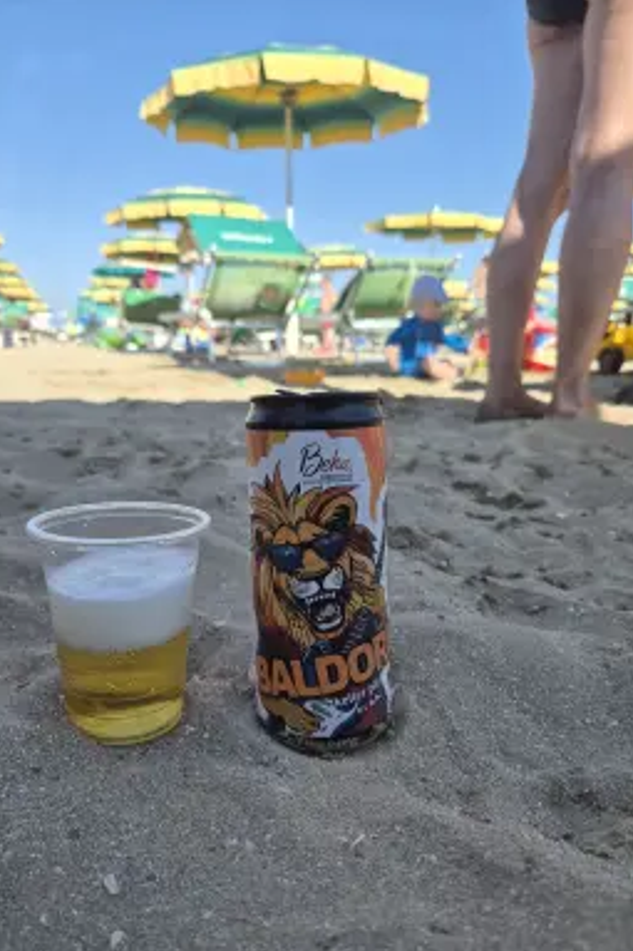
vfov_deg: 71.5
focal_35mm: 25
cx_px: 300
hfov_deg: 51.2
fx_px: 660
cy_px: 487
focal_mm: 5.4
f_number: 1.8
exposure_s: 1/2488
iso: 80
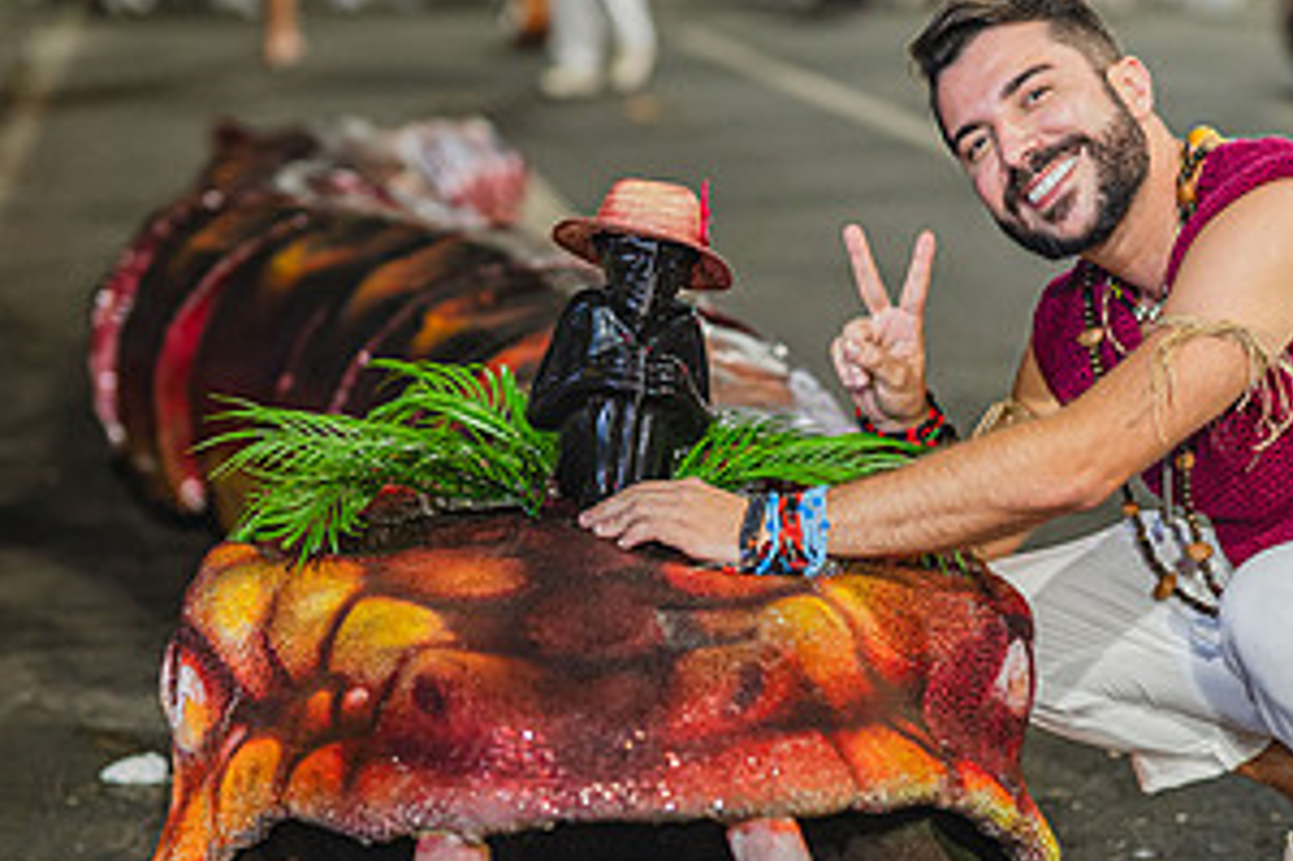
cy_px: 617
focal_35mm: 97
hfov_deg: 21.0
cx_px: 765
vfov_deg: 14.1
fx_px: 3482
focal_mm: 50
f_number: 1.6
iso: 1600
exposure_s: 1/400
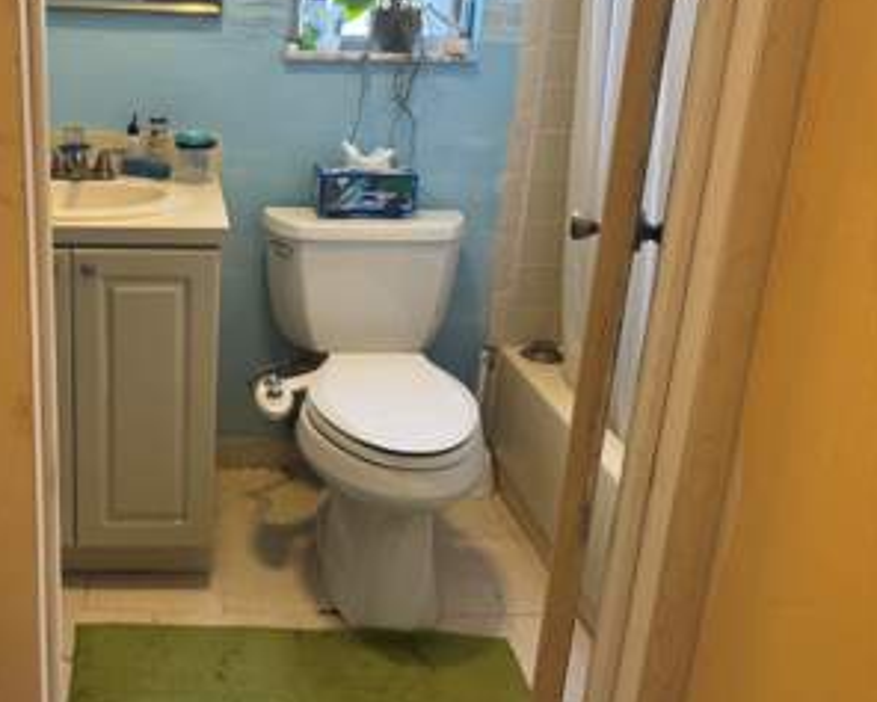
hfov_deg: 45.5
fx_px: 987
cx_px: 175
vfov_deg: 39.0
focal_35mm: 38
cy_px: 275
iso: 160
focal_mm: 6.76
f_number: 1.78
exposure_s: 1/60
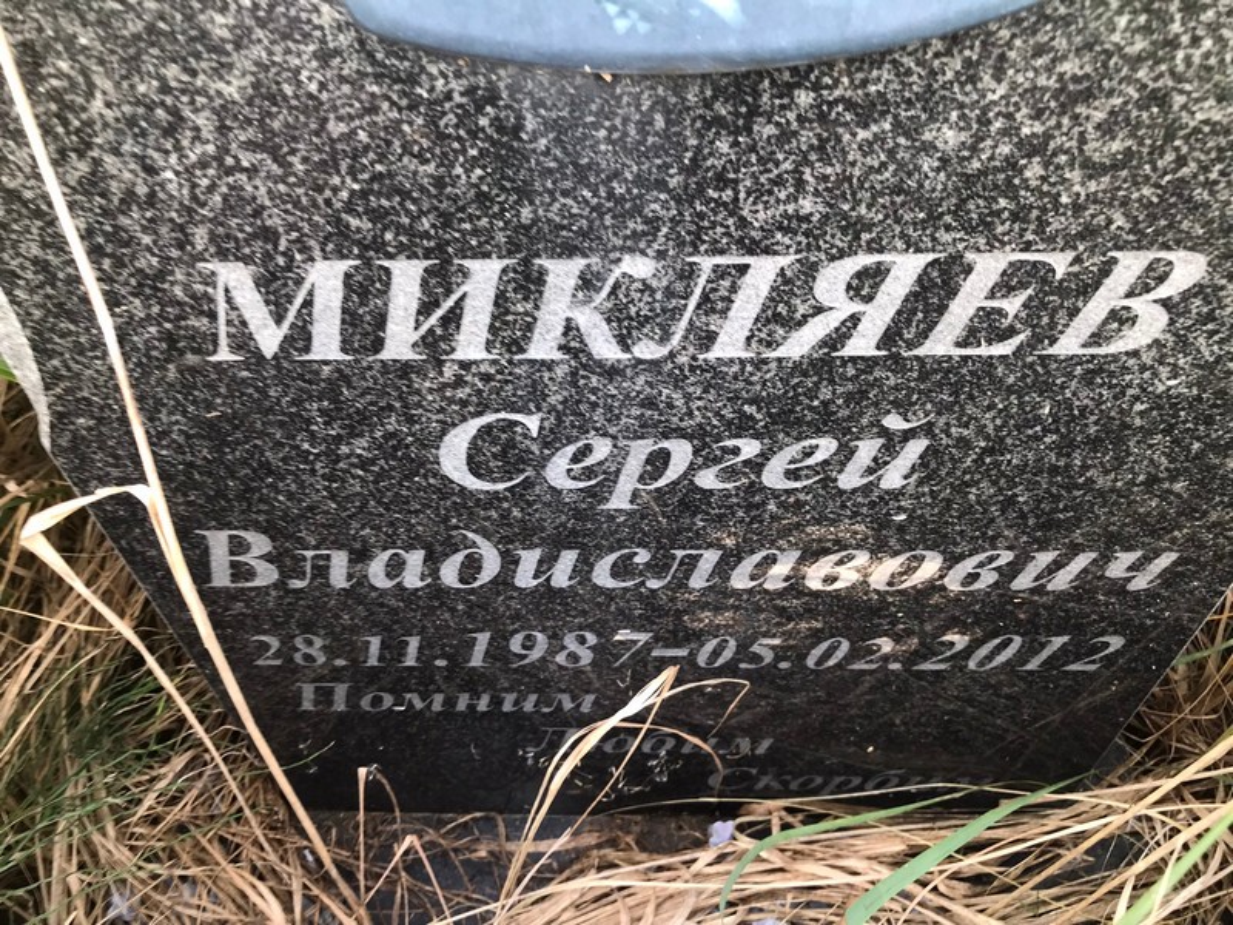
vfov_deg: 49.7
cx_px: 616
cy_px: 462
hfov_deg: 63.4
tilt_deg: -50.5
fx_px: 997
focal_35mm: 28
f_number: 1.8
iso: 25
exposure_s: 1/45
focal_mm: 3.99
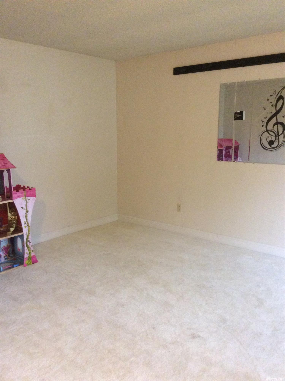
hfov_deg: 44.1
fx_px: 352
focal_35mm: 32
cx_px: 142
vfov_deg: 56.9
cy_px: 190
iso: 250
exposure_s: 1/20
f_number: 2.4
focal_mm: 3.3
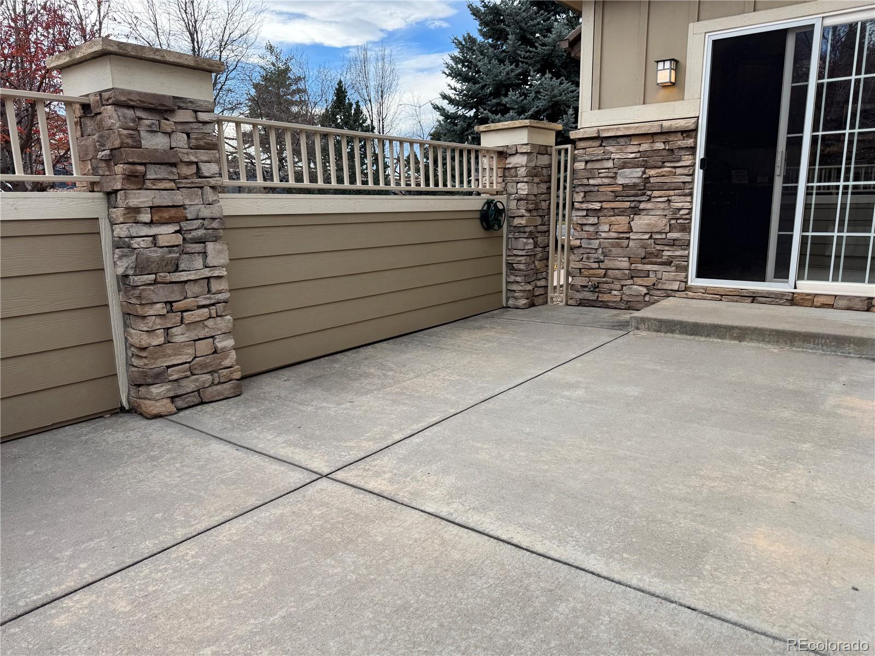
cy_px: 328
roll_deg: +0.5
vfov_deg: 56.8
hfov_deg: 71.6
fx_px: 607
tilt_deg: -12.6
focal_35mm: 24
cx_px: 438
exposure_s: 1/1112
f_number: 1.78
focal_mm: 6.76
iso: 80
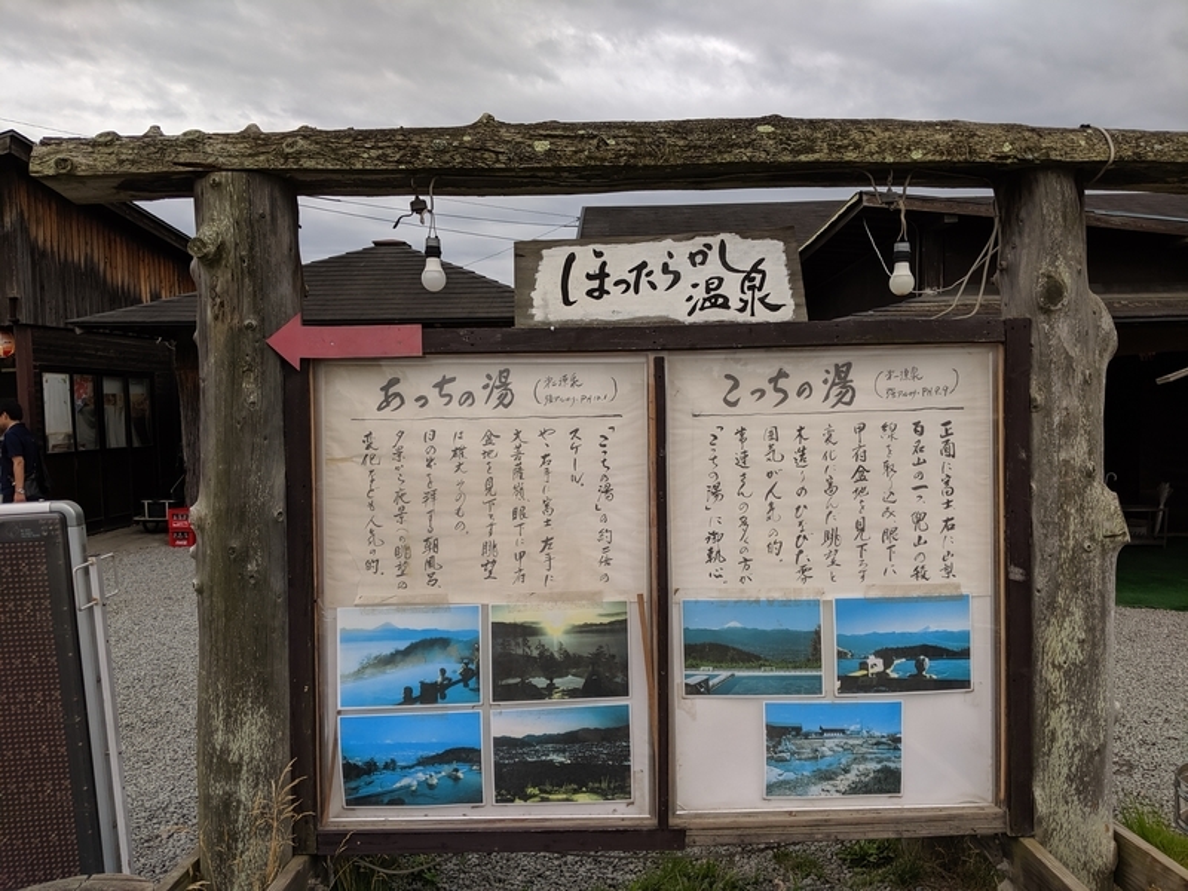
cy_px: 446
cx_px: 594
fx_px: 927
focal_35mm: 27
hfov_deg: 65.3
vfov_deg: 51.4
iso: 68
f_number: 1.8
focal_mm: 4.44
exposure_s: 1/572
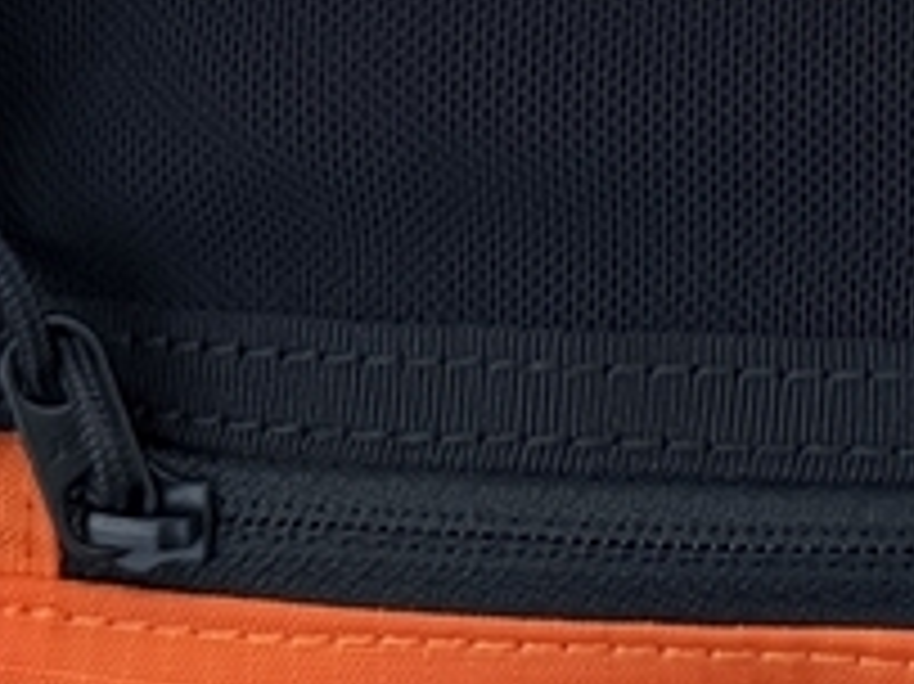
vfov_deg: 9.4
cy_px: -886
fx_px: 3747
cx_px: 1499
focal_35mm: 142
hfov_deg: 12.9
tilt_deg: -68.4
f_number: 1.78
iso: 800
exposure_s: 1/33
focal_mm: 6.76
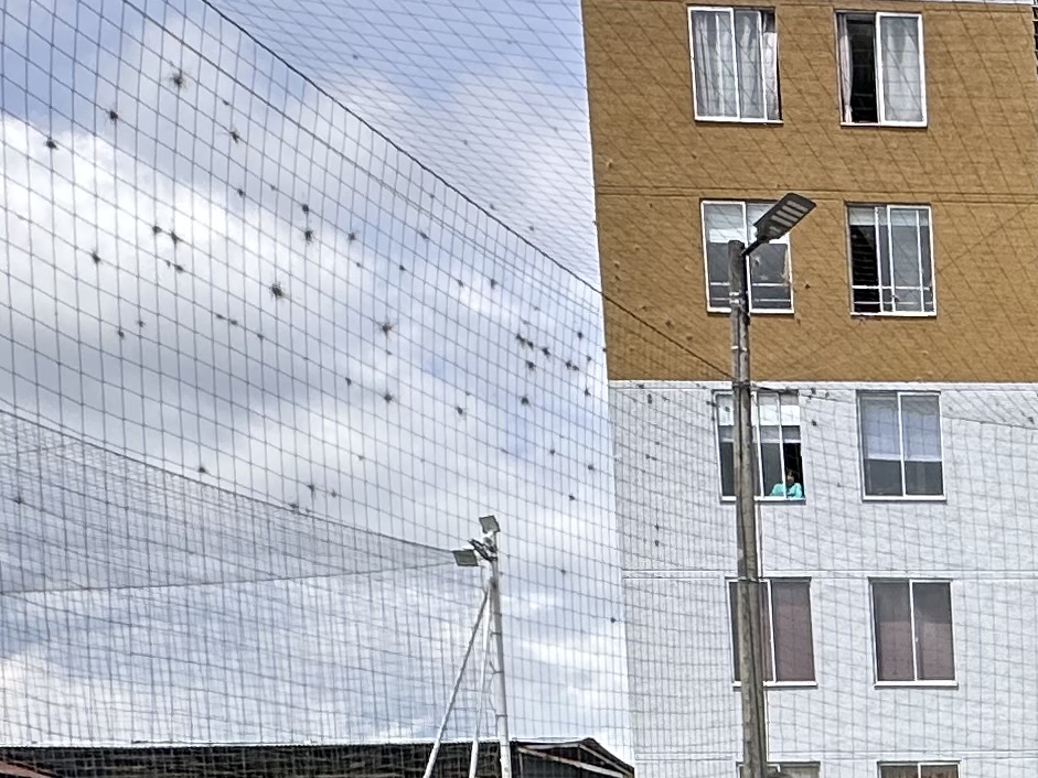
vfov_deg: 20.8
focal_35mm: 60
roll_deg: +1.1
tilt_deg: -6.3
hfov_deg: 25.1
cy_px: 1161
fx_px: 1799
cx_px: 1526
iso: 40
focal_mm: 2.22
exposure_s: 1/1319
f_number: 2.2
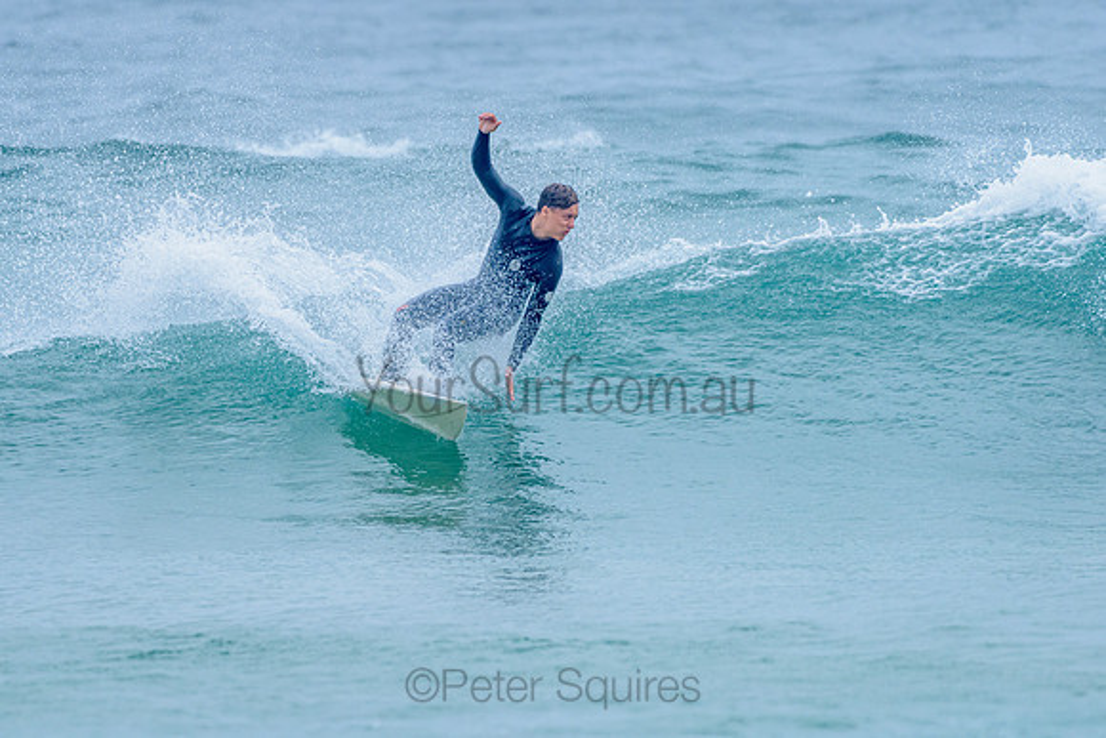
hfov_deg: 3.3
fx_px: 19289
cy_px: 354
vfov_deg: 2.2
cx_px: 421
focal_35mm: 628
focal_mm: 500
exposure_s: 1/2000
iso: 800
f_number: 5.6
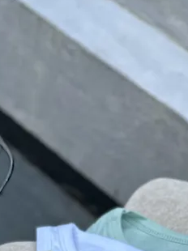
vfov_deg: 17.0
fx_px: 674
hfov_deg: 15.7
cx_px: 32
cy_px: 464
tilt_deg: -64.5
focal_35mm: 93
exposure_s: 1/100
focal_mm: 6.86
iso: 64
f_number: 1.78
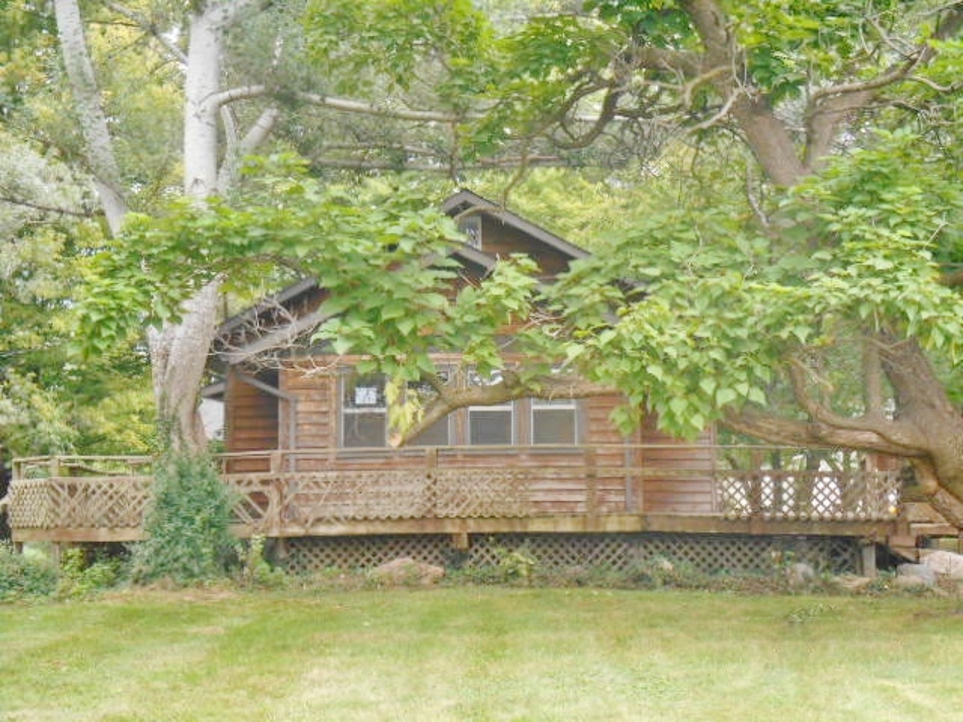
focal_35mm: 70
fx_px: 1947
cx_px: 482
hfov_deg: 27.8
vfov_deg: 21.0
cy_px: 361
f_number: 4.5
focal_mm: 12.5
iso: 280
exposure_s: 1/60
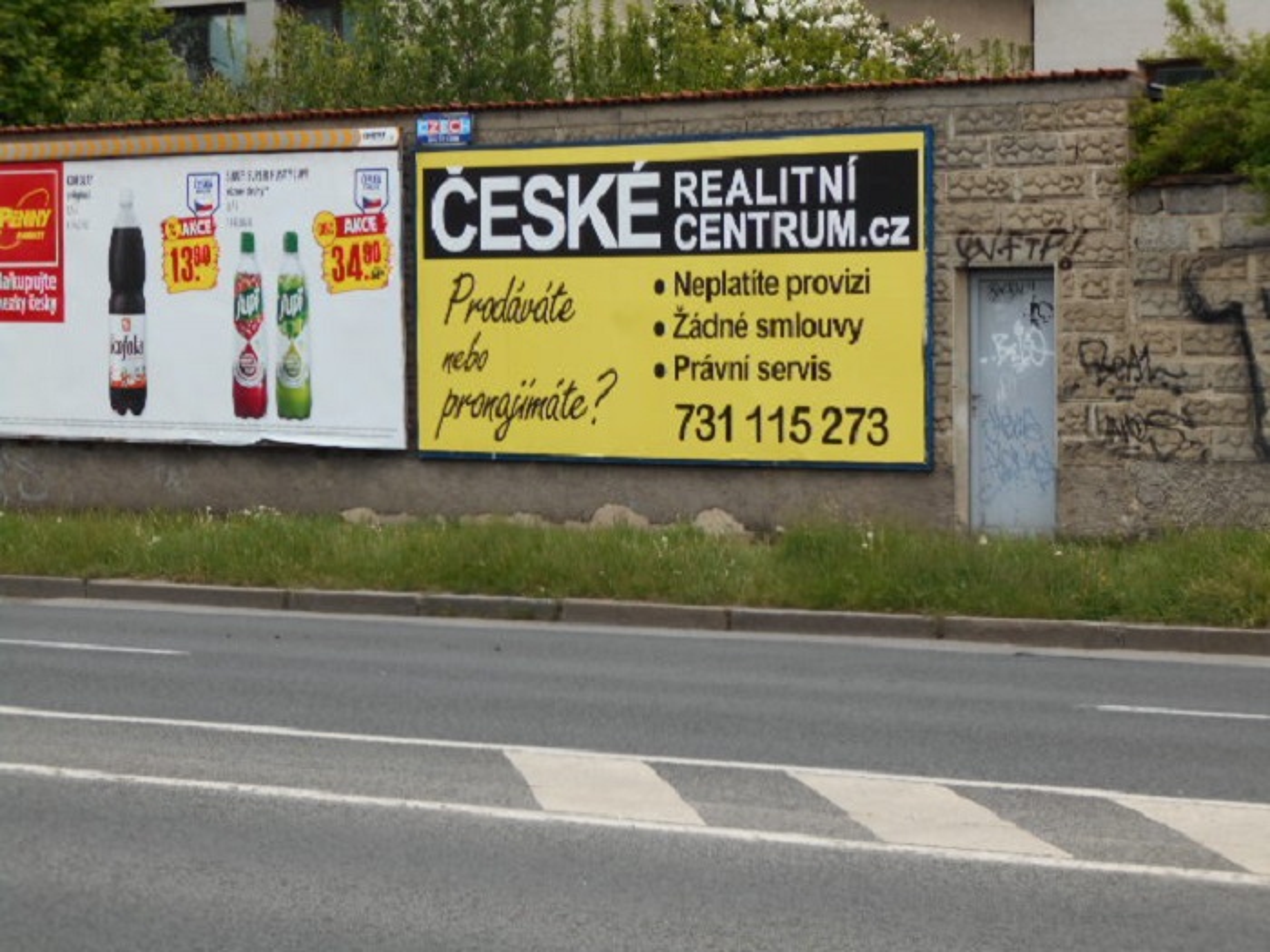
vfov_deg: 13.1
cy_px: 476
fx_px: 4146
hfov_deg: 17.4
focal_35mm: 113
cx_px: 635
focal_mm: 20.1
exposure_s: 1/125
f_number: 6
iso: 80
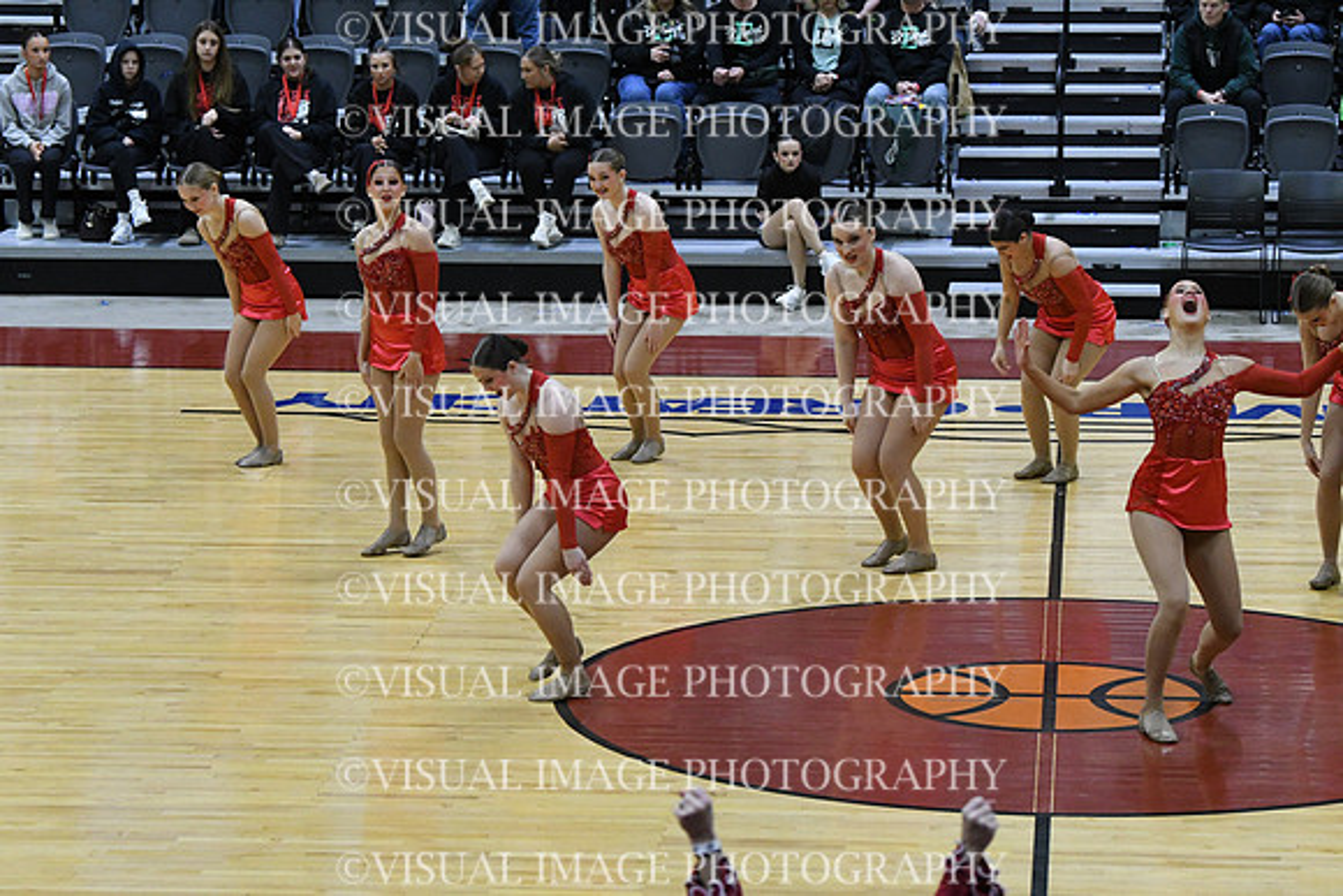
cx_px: 672
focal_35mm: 129
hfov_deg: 15.9
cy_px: 448
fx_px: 4813
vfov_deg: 10.6
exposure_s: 1/500
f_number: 4
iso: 5000
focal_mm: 86
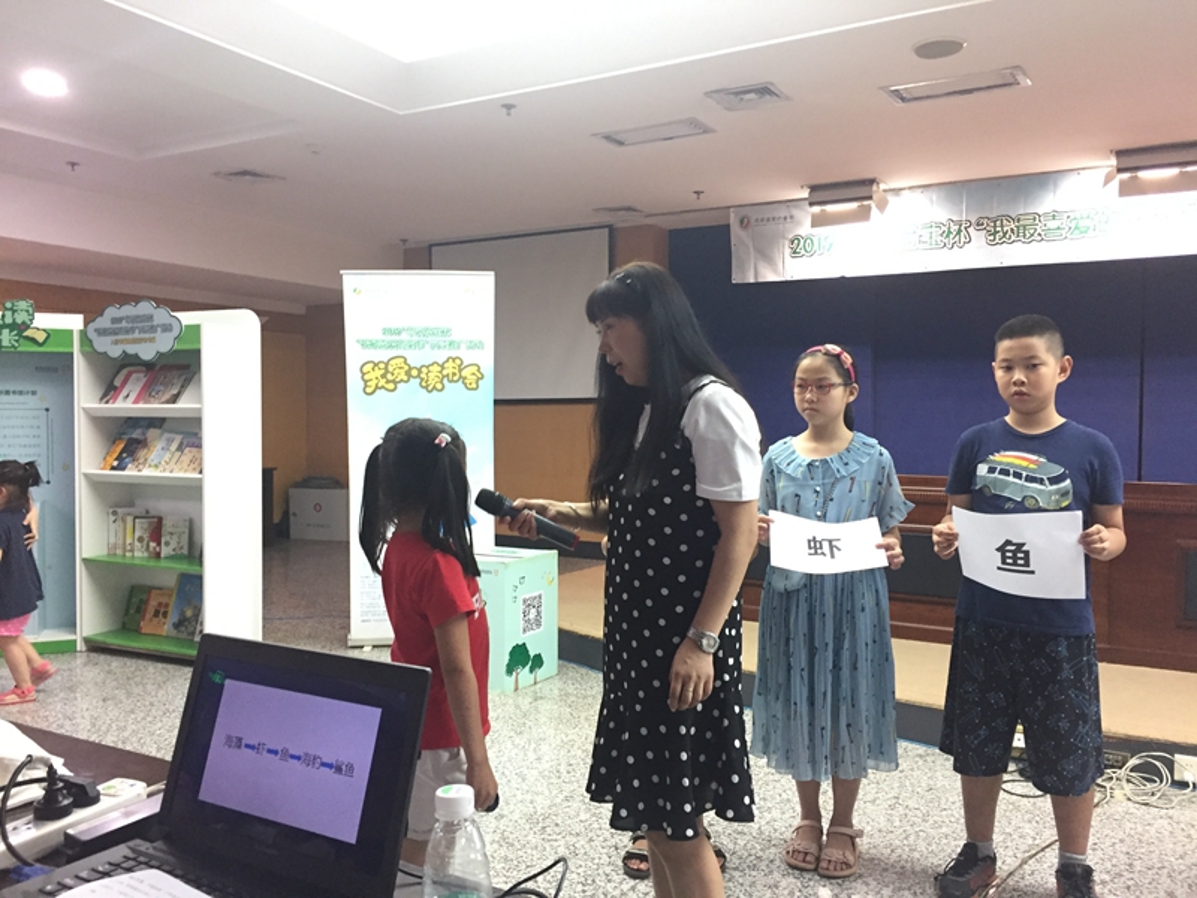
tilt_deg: -3.1
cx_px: 598
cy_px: 449
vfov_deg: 48.2
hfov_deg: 61.7
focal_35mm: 29
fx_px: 1003
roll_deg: -2.3
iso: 250
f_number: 2.2
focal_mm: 4.15
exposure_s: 1/33
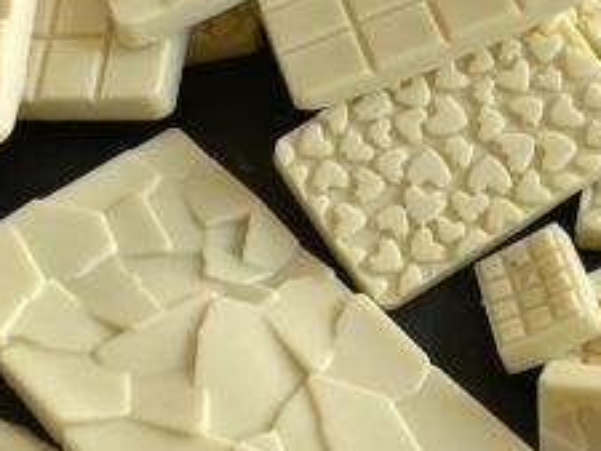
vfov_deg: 19.2
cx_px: 391
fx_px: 1338
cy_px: 232
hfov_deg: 25.2
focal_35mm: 77
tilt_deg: -54.7
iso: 80
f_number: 1.8
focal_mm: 4.25
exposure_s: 1/122
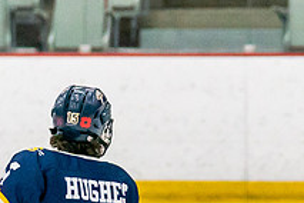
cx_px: 182
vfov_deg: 2.2
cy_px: 292
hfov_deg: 3.3
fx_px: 5294
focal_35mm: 627
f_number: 2.8
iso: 3200
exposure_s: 1/1250
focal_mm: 115
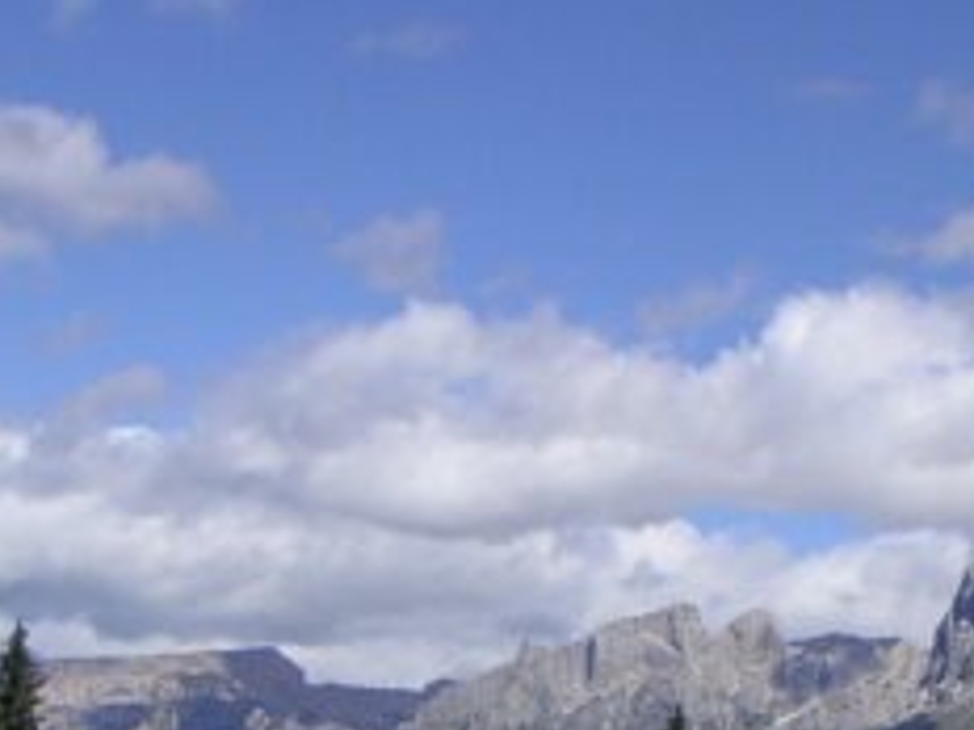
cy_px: 545
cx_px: 779
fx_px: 2842
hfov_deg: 19.3
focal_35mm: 101
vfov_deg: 14.6
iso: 50
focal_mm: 6.8
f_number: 6.7
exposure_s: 1/180
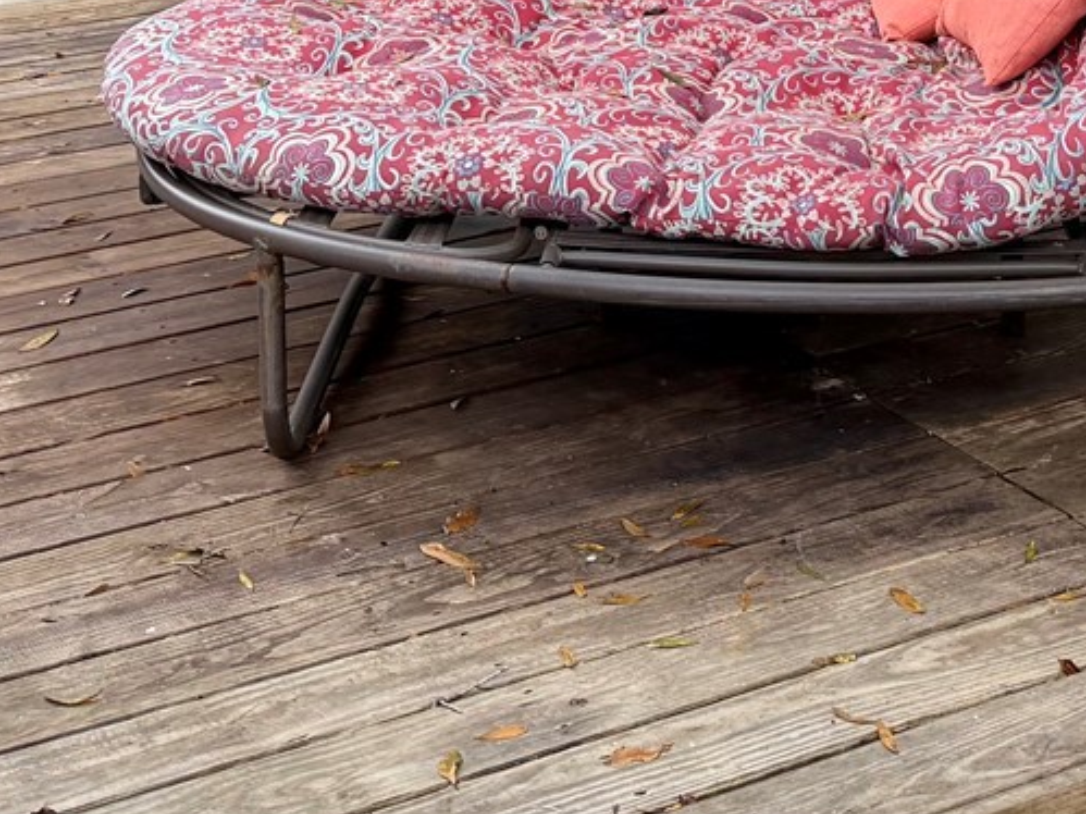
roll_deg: -0.2
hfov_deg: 25.3
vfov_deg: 17.0
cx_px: 640
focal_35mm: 77
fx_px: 2415
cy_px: -468
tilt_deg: -1.0
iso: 100
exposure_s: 1/575
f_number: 1.78
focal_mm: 6.76
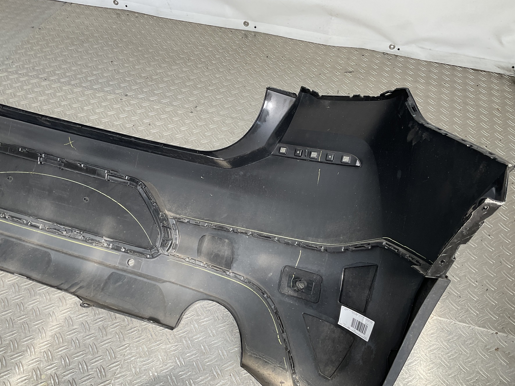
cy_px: 213
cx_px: 242
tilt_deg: -48.0
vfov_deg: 42.9
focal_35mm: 33
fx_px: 491
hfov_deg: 55.3
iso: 16
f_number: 1.8
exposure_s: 1/222
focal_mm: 3
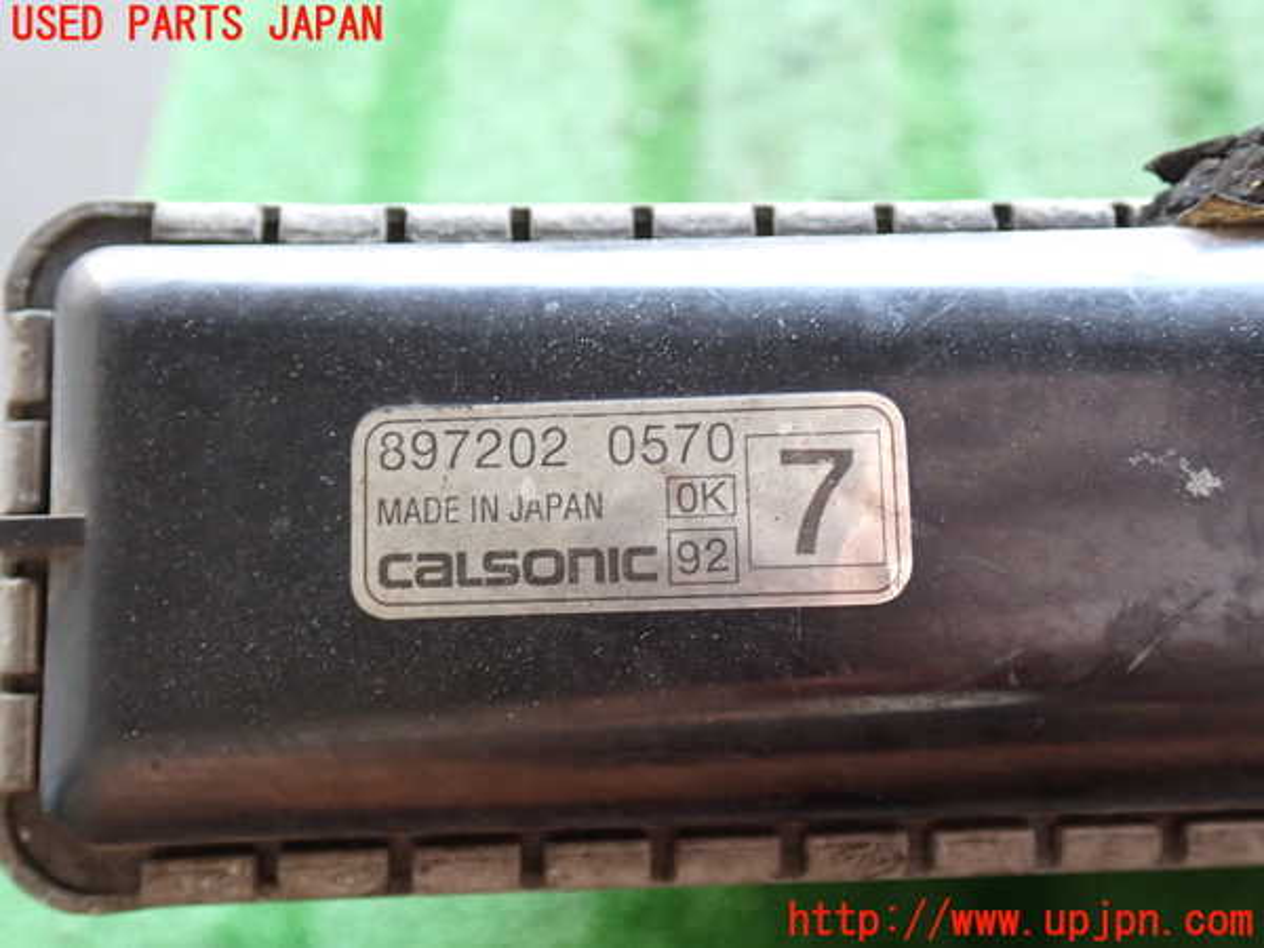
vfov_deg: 37.7
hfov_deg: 49.0
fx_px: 1388
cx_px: 632
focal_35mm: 38
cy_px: 474
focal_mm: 6.83
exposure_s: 1/40
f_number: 2.7
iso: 500
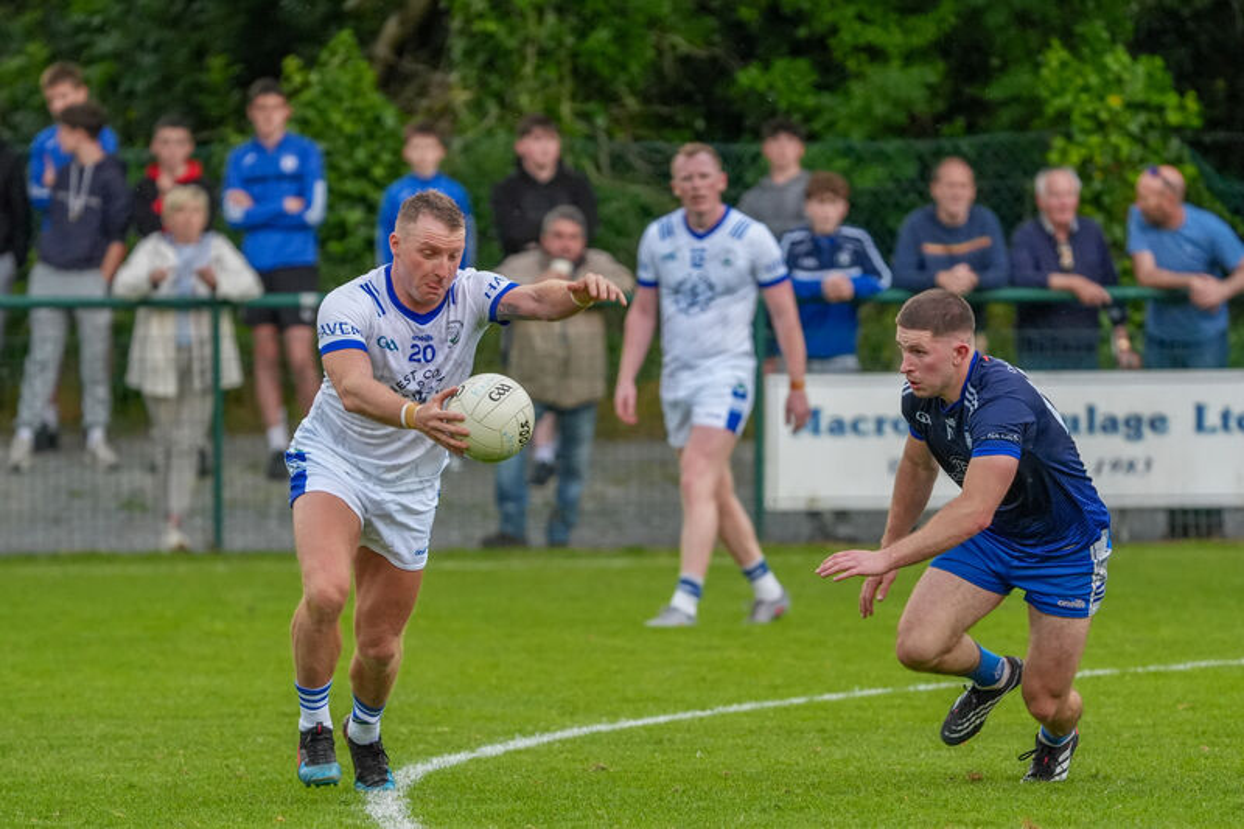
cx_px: 622
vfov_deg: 3.6
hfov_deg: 5.4
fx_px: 13300
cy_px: 414
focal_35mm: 385
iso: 3200
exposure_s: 1/800
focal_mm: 385
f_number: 6.3
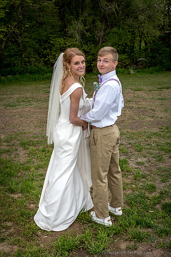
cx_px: 86
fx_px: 249
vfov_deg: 54.4
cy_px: 128
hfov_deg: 37.9
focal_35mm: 35
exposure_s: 1/80
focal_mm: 35
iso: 100
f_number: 6.3
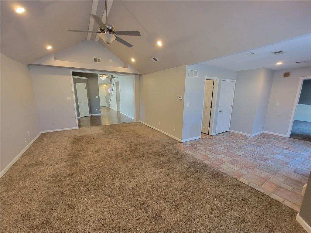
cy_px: 116
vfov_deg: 89.9
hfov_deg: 106.2
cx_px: 156
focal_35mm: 13
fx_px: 117
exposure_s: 1/60
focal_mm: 2.2
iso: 400
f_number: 2.2
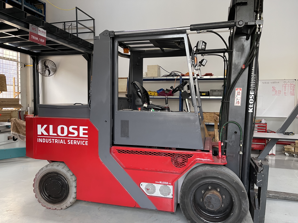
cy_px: 112
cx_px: 149
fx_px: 224
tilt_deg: -2.5
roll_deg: -1.0
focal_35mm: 26
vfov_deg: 53.1
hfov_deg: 67.3
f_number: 1.6
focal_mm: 5.1
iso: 250
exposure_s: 1/60
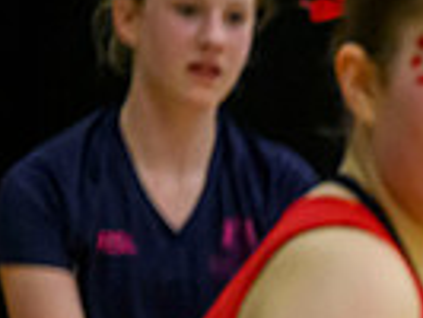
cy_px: 443
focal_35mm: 1029
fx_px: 12586
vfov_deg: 1.4
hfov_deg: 1.9
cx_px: 1248
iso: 5000
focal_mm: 175
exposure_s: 1/800
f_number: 2.8
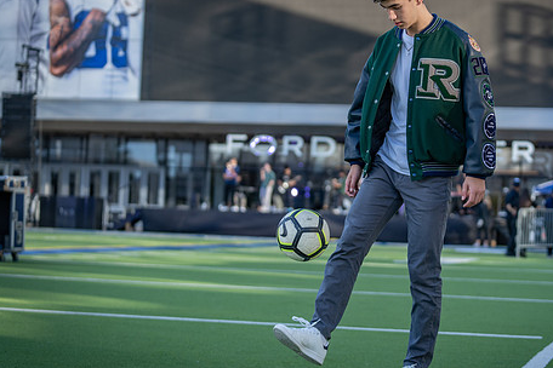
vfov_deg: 15.4
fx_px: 1367
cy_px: 169
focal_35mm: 89
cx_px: 347
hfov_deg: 22.8
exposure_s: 1/1000
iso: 250
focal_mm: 70
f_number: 2.8
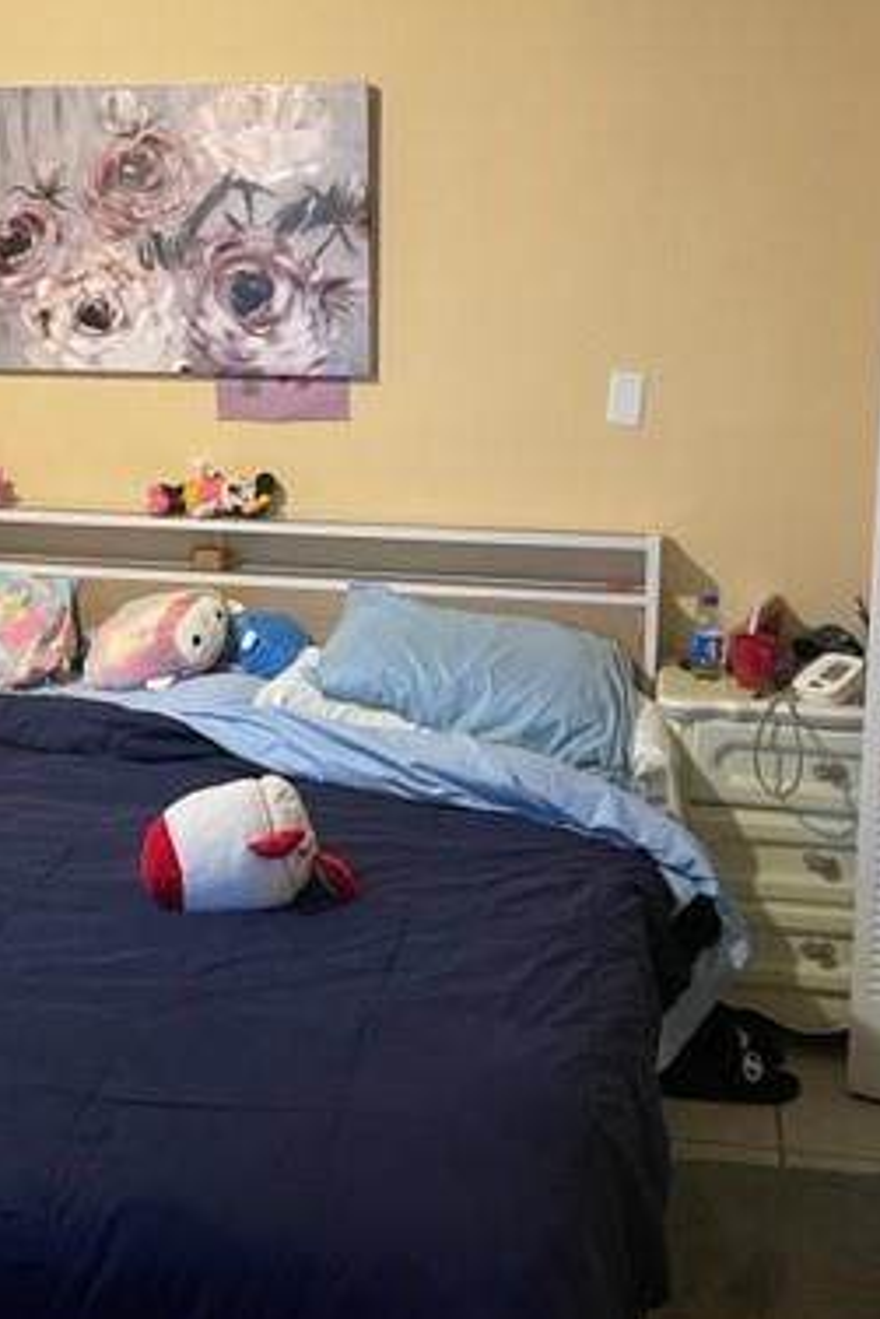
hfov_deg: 29.2
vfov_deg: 42.7
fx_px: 1685
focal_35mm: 46
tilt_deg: -9.2
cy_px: 579
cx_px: 382
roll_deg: -0.9
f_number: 1.6
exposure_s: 1/40
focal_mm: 4.2
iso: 500
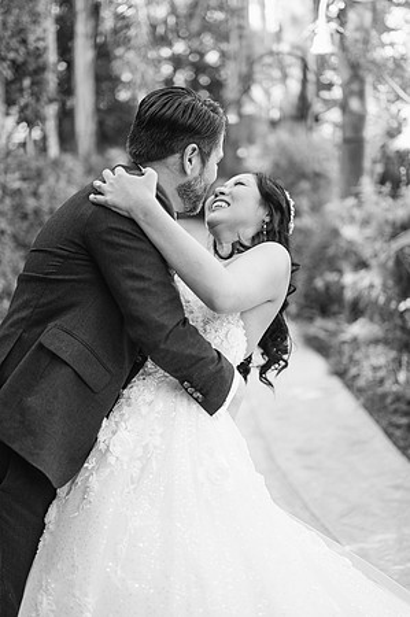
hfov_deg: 26.9
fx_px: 856
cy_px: 308
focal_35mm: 50
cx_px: 205
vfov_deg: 39.6
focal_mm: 50
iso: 160
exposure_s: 1/125
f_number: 2
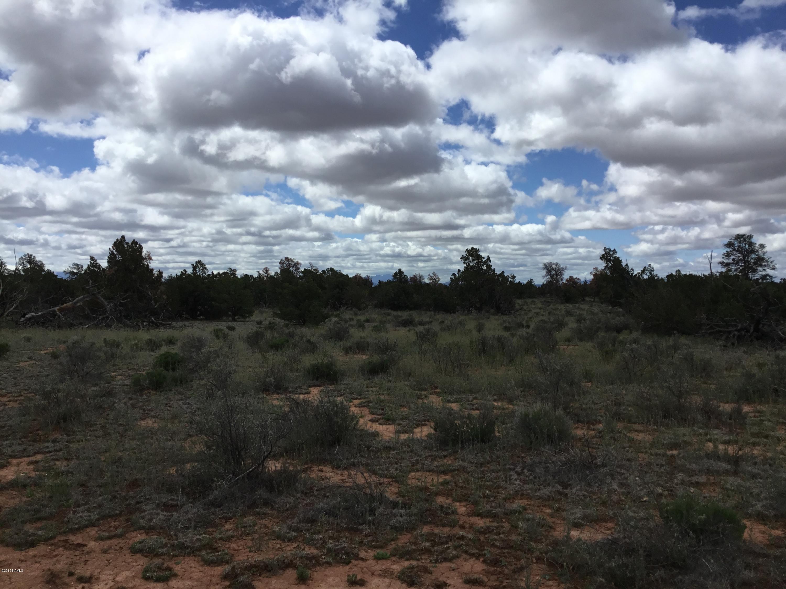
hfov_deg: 58.4
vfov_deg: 45.4
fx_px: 704
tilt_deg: +0.8
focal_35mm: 31
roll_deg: -0.2
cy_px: 294
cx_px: 393
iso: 25
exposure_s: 1/2398
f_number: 2.4
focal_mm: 3.3
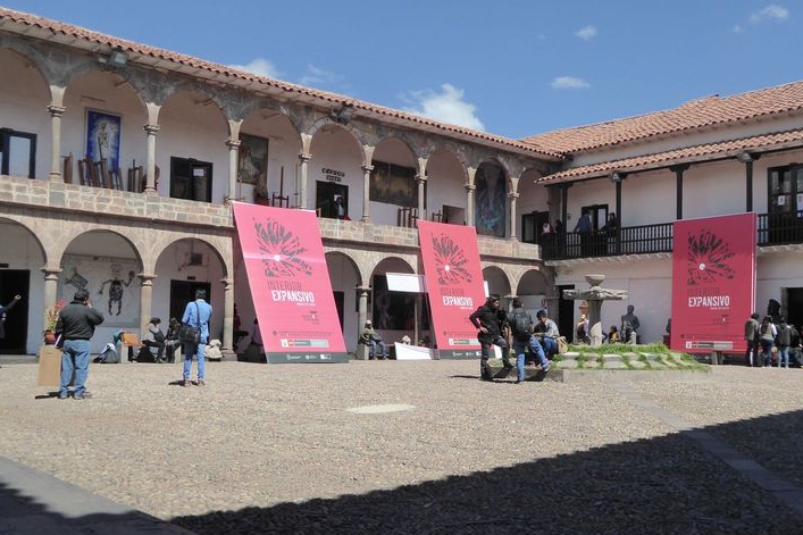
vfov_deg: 33.3
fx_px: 892
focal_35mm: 40
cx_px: 425
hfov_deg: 48.4
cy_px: 302
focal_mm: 5.8
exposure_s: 1/800
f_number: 4
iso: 160
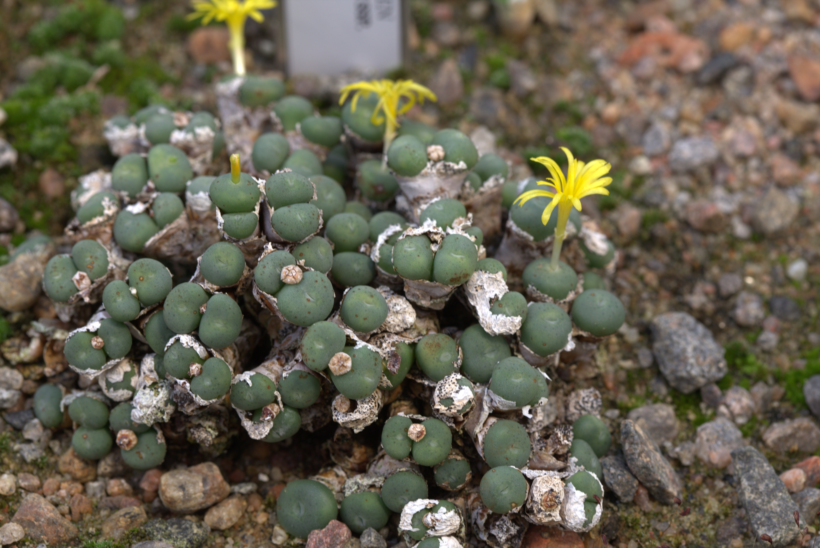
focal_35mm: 99
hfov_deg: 20.6
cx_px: 410
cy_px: 274
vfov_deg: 13.8
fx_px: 2256
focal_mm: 100
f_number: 8
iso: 200
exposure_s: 1/60
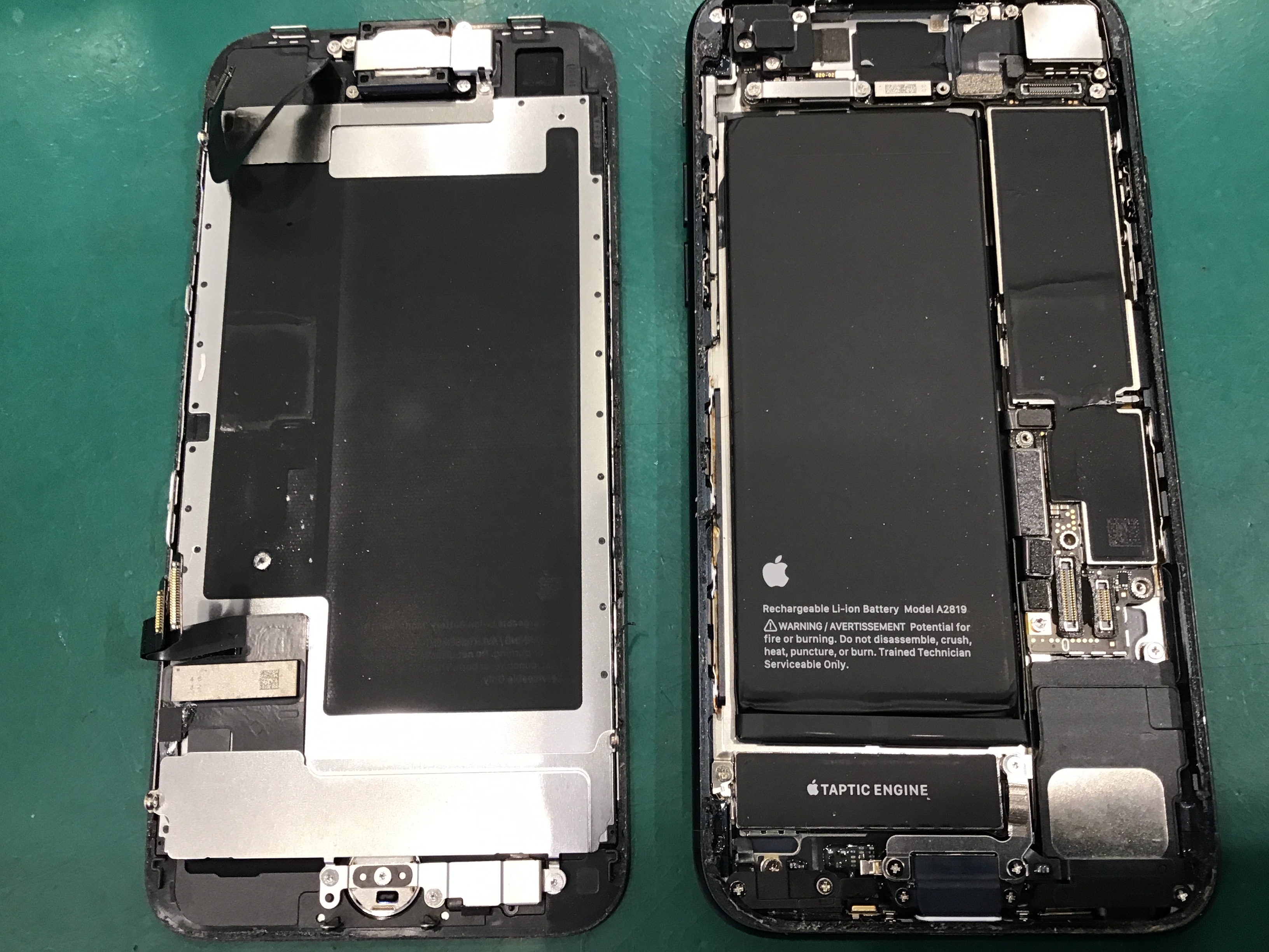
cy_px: 476
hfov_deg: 58.4
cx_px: 634
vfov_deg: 45.4
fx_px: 1136
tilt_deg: -76.4
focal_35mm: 31
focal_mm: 3.3
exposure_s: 1/30
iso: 64
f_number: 2.4
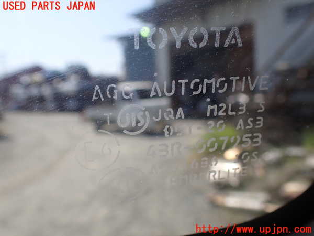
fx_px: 272
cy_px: 118
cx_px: 157
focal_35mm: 30
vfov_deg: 46.8
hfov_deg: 60.0
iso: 100
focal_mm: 5.4
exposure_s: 1/250
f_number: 3.2
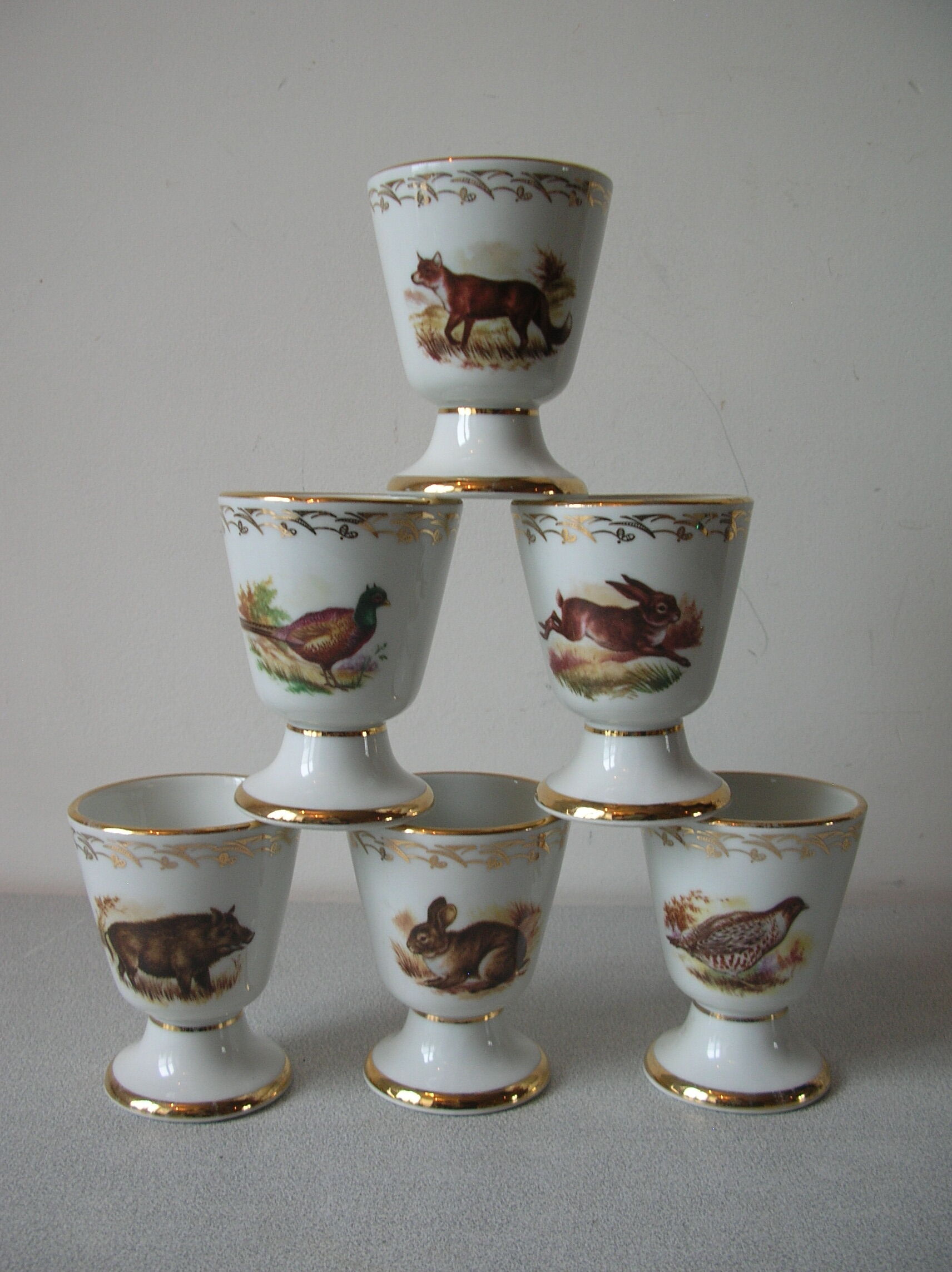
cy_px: 636
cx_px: 476
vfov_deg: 52.7
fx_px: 1285
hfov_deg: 40.6
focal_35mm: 35
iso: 50
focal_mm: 5.8
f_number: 2.8
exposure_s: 1/13.3
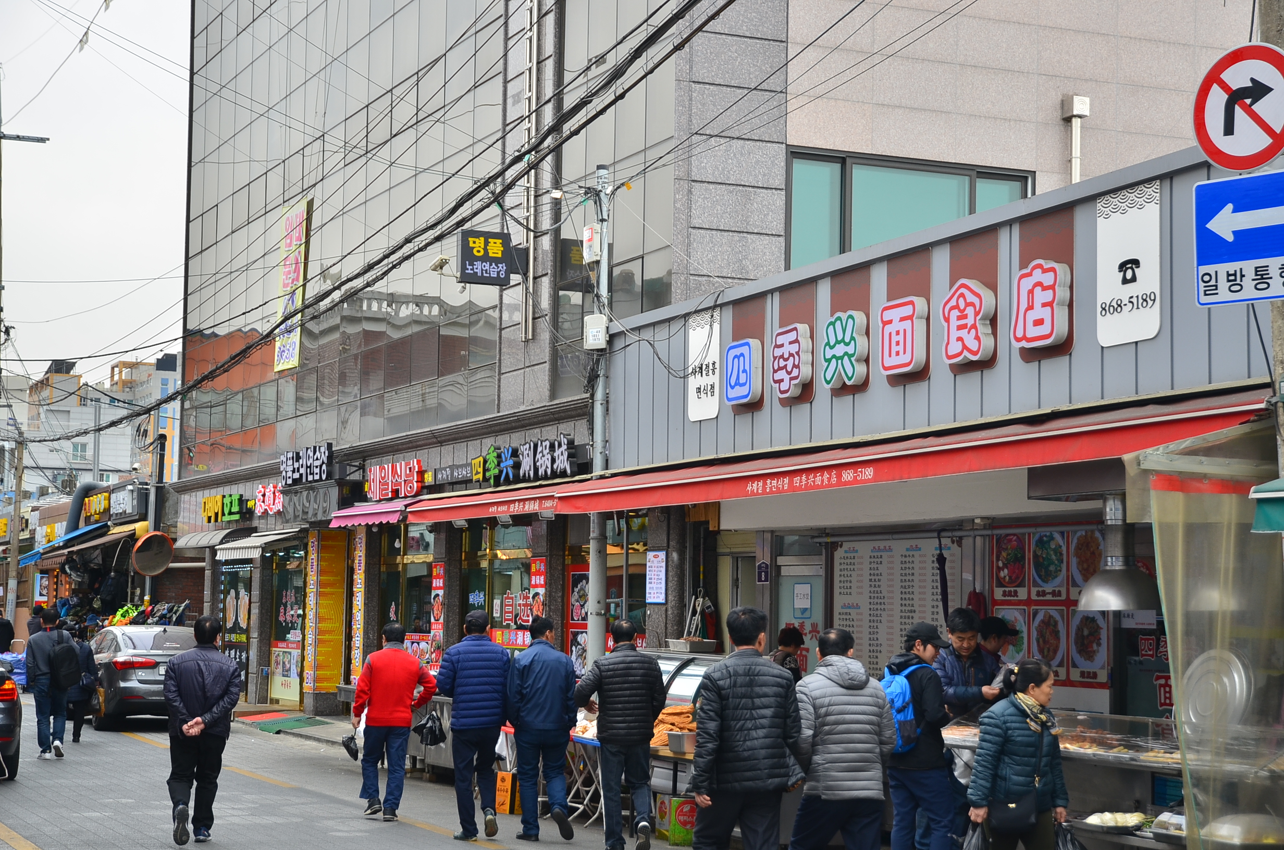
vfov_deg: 22.5
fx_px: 2136
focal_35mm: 60
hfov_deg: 33.5
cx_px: 642
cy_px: 425
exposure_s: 1/200
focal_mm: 40
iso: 100
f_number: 4.8
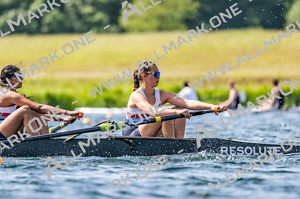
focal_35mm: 600
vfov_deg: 2.3
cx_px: 150
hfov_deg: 3.4
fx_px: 4997
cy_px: 100
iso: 320
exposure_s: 1/2500
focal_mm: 400
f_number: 4.5
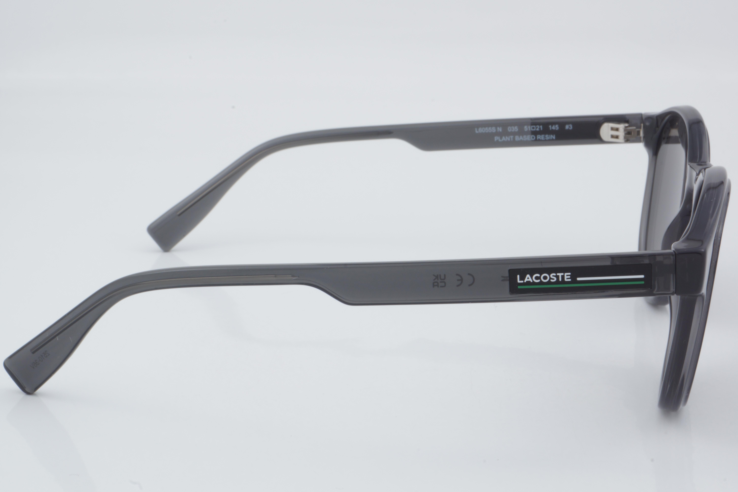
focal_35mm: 75
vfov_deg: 18.2
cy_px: 246
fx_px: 1537
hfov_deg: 27.0
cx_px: 369
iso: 100
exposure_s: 1/3
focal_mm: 50
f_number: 32
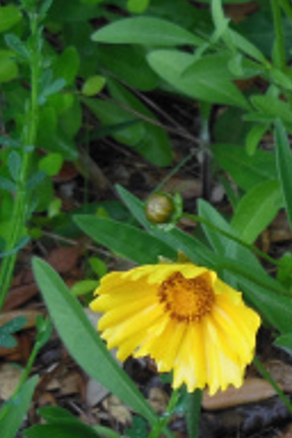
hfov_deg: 7.9
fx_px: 2080
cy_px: 289
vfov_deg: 12.0
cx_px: 404
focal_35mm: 171
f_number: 4.4
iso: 125
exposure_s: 1/80
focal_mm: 8
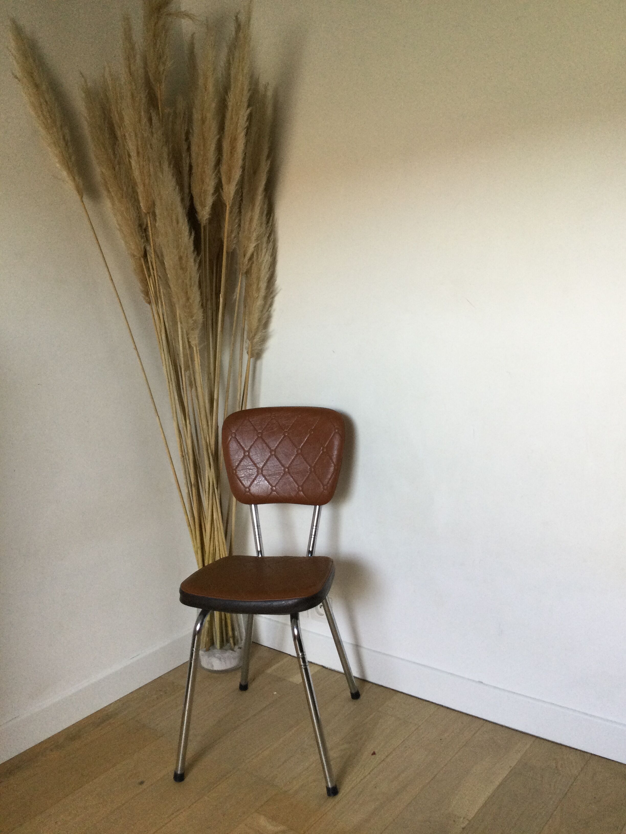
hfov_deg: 45.4
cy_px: 417
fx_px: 747
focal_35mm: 31
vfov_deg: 58.4
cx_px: 313
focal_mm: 3.3
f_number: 2.4
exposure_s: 1/33
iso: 80
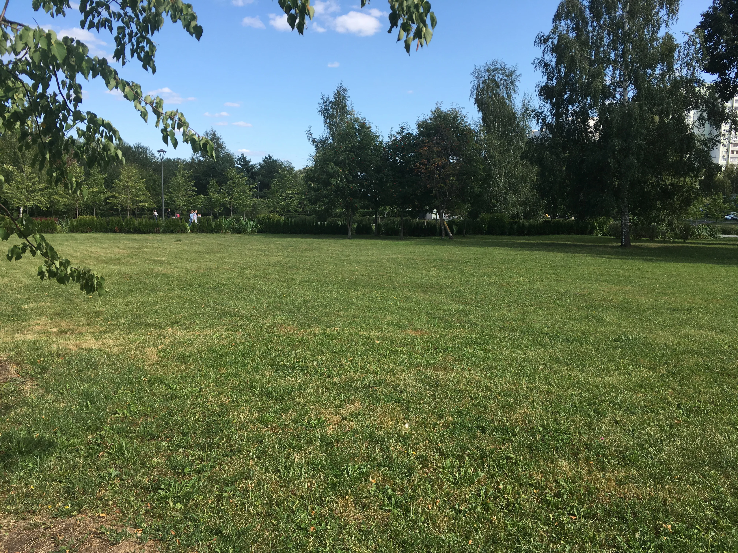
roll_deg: -1.3
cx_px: 369
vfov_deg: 48.2
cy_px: 276
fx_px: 618
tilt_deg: -8.2
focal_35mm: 29
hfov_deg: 61.7
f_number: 2.2
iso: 25
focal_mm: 4.15
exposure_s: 1/999
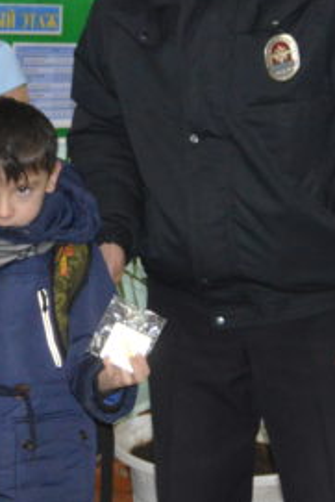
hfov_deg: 13.5
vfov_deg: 20.2
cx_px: -22
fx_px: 1394
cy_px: 127
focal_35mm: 100
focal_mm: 26
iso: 2500
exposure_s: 1/60
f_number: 4
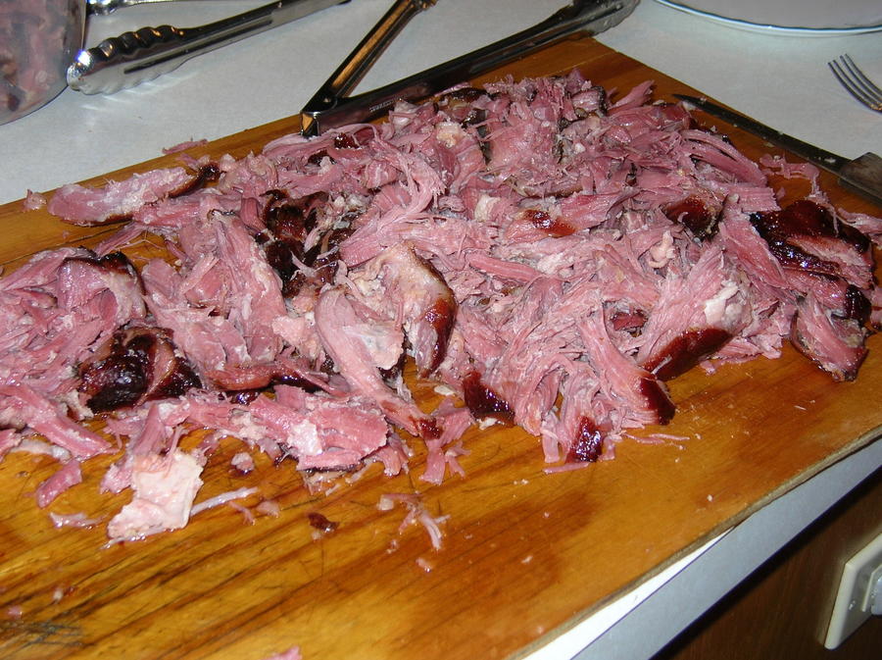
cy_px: 330
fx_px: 1476
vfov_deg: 25.2
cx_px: 441
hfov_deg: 33.3
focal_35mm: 58
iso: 50
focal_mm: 9.6
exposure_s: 1/60.1
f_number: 3.1
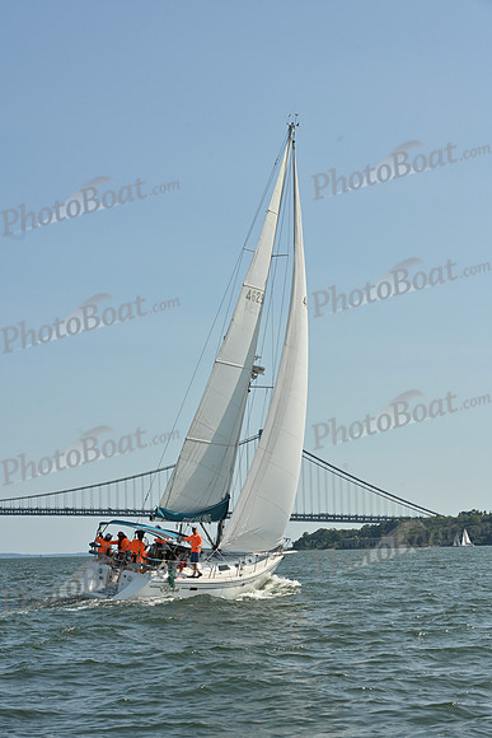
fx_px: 1639
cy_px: 369
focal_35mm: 80
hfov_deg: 17.1
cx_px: 246
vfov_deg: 25.4
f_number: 11
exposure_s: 1/1250
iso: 320
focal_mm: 80
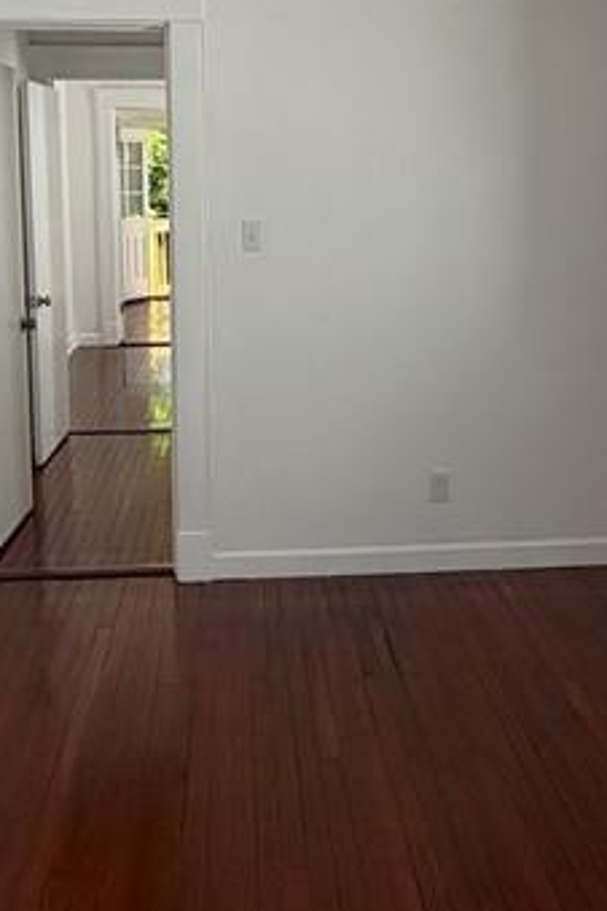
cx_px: 330
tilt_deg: -10.0
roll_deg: -0.2
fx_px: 1113
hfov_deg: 30.5
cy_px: 349
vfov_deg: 44.2
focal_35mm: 44
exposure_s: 1/126
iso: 50
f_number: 2.2
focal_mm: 2.22
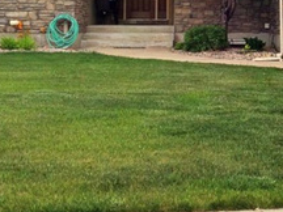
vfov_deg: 16.8
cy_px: 4
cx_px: 309
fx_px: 703
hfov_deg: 21.6
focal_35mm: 86
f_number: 2.2
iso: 40
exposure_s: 1/120
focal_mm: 4.15
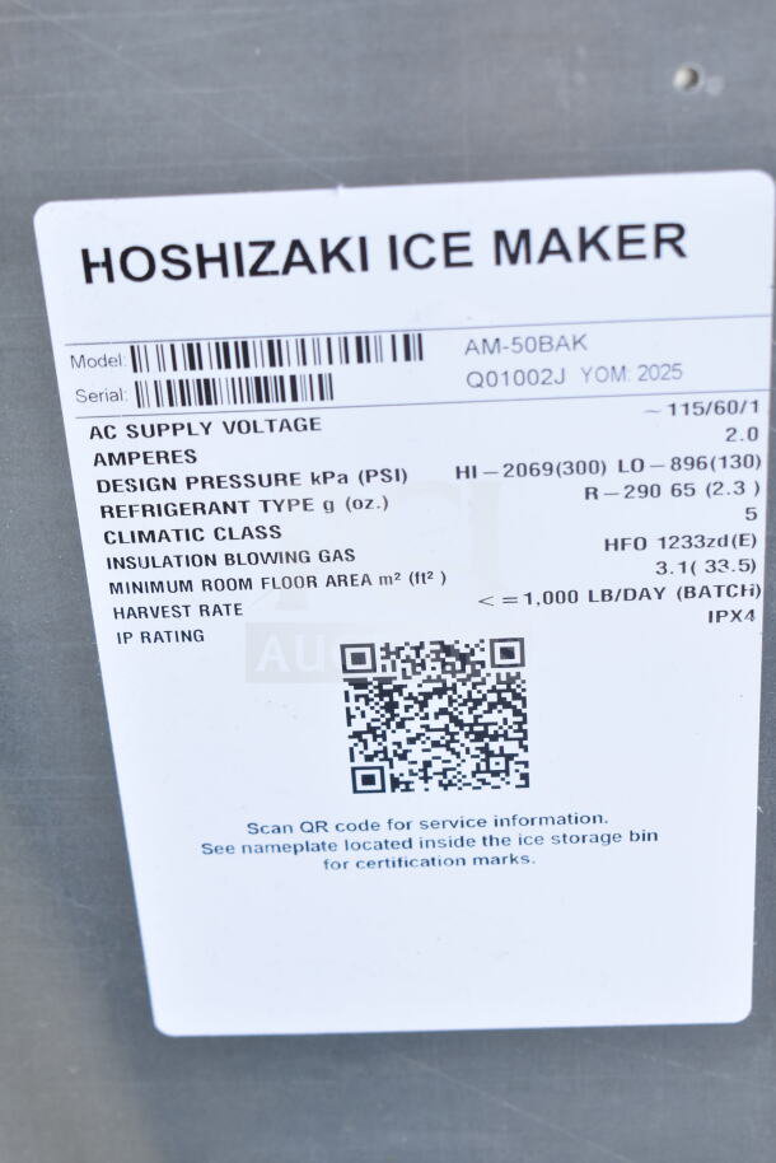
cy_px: 582
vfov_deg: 29.2
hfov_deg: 19.7
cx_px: 388
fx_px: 2229
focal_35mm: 69
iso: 1600
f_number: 7.1
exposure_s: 1/200
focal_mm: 46
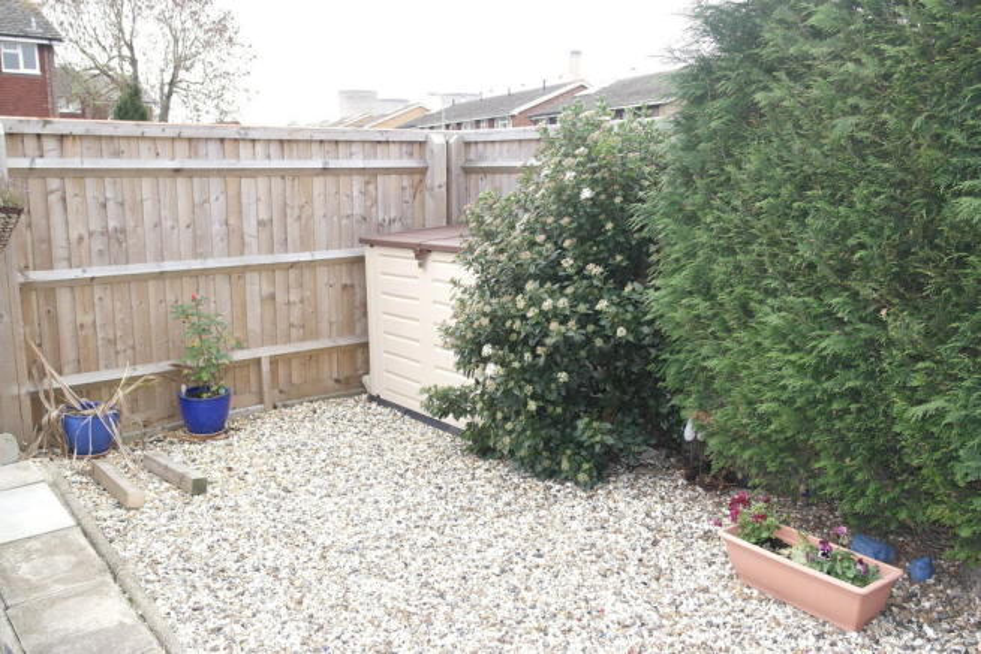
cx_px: 490
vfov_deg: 43.6
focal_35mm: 30
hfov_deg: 61.9
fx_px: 818
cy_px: 327
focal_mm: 20
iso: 200
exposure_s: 1/40
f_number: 3.5
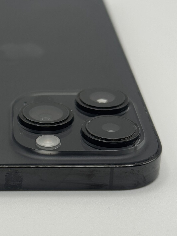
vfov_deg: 22.5
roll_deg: +0.6
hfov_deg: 16.7
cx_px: 18
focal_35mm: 87
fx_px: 593
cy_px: 140
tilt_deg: -29.3
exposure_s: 1/1312
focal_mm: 6.76
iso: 64
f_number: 1.78
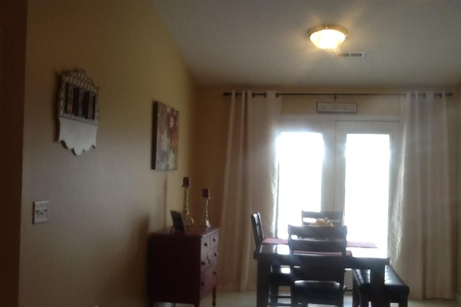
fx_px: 589
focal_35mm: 46
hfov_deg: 42.7
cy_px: 166
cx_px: 231
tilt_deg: +1.4
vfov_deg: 29.2
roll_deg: -2.2
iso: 50
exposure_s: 1/50
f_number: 2.4
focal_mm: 2.03
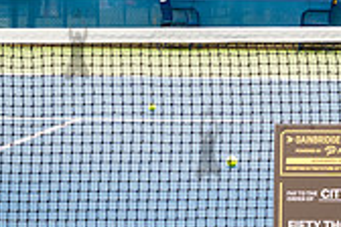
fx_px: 1478
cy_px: 87
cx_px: 450
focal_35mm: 156
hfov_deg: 12.7
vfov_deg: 8.8
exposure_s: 1/640
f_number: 4.5
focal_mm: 38
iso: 400
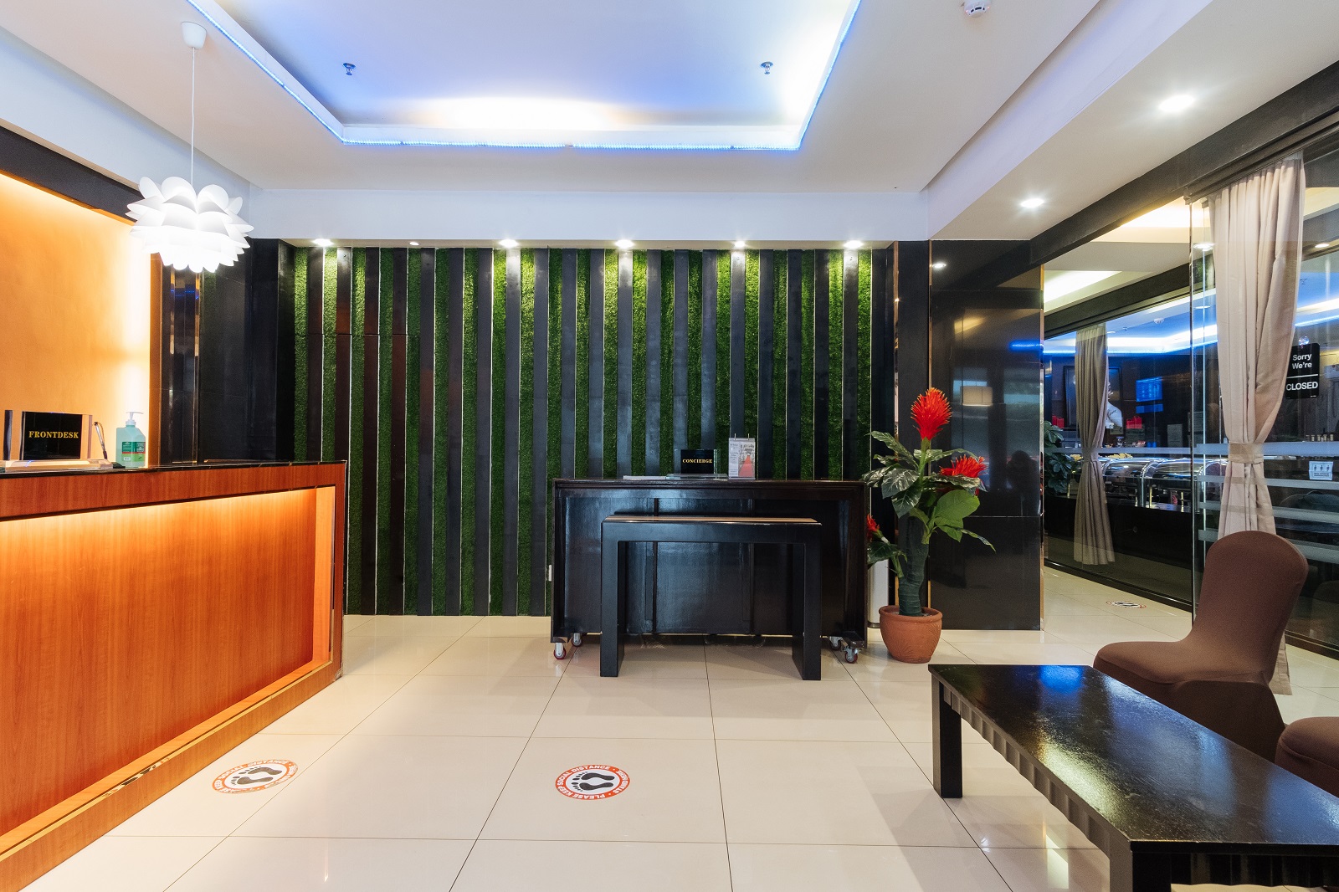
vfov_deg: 67.4
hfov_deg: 90.0
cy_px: 446
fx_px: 669
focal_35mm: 18
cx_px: 670
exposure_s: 1/4
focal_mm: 12
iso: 1000
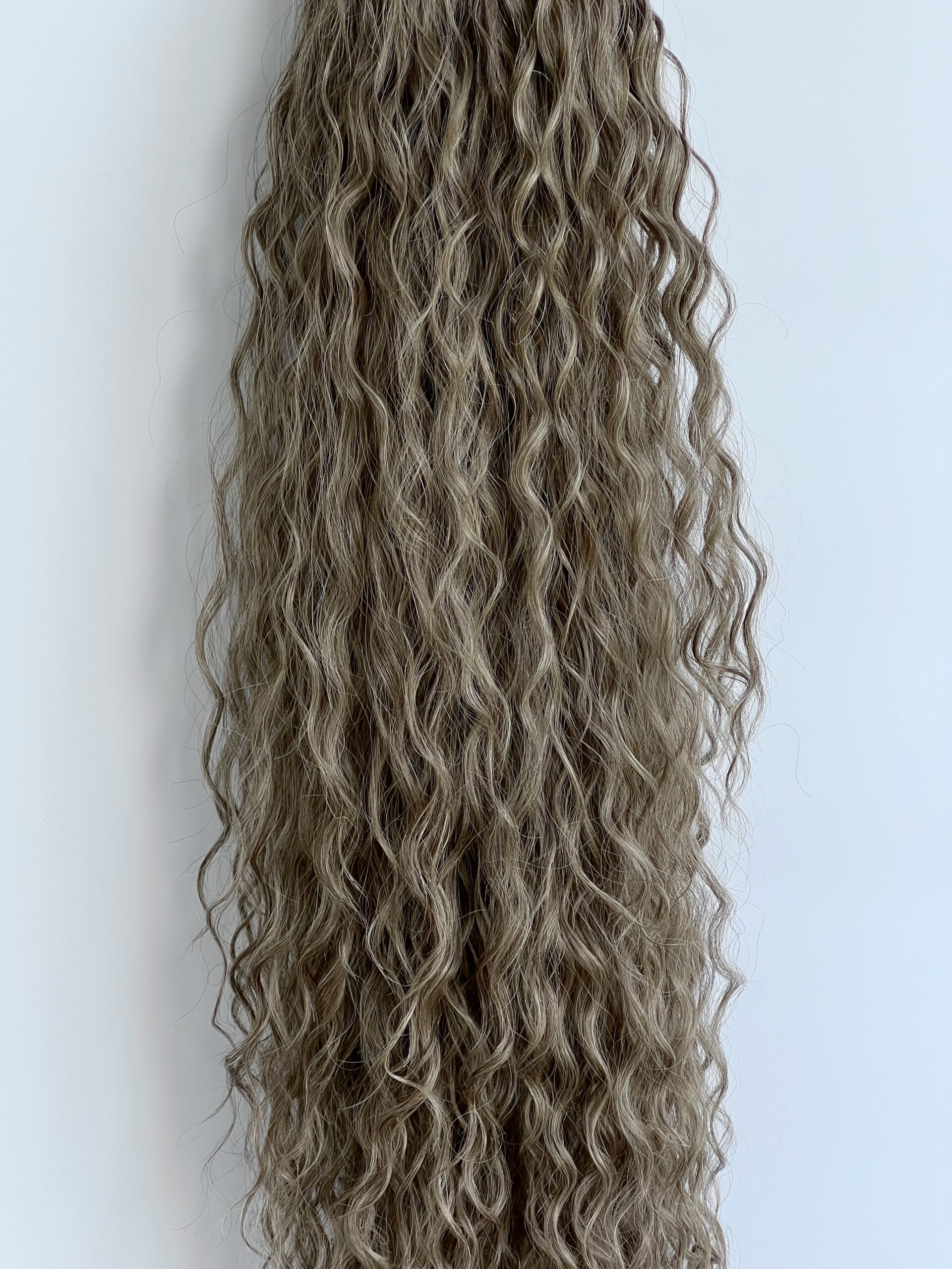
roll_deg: +0.7
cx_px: 476
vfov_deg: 25.3
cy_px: 634
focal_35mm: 77
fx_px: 2824
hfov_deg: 19.1
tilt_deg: -9.0
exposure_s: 1/99
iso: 32
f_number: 2.8
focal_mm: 9
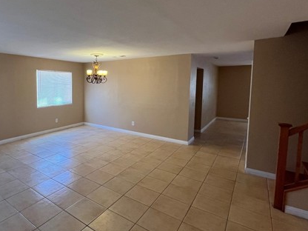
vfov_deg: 65.6
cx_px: 90
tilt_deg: -4.5
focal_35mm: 20
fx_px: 178
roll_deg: +0.1
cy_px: 97
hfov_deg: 77.6
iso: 125
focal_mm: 1.57
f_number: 1.8
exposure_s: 1/120
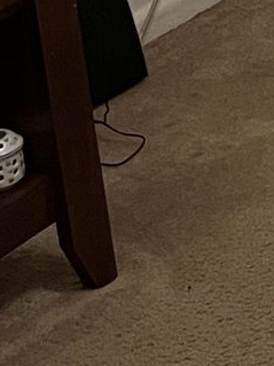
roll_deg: +3.0
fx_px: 1985
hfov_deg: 6.9
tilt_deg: -13.3
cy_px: -399
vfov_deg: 9.7
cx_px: 893
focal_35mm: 188
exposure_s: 1/60
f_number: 1.6
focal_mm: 5.1
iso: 320
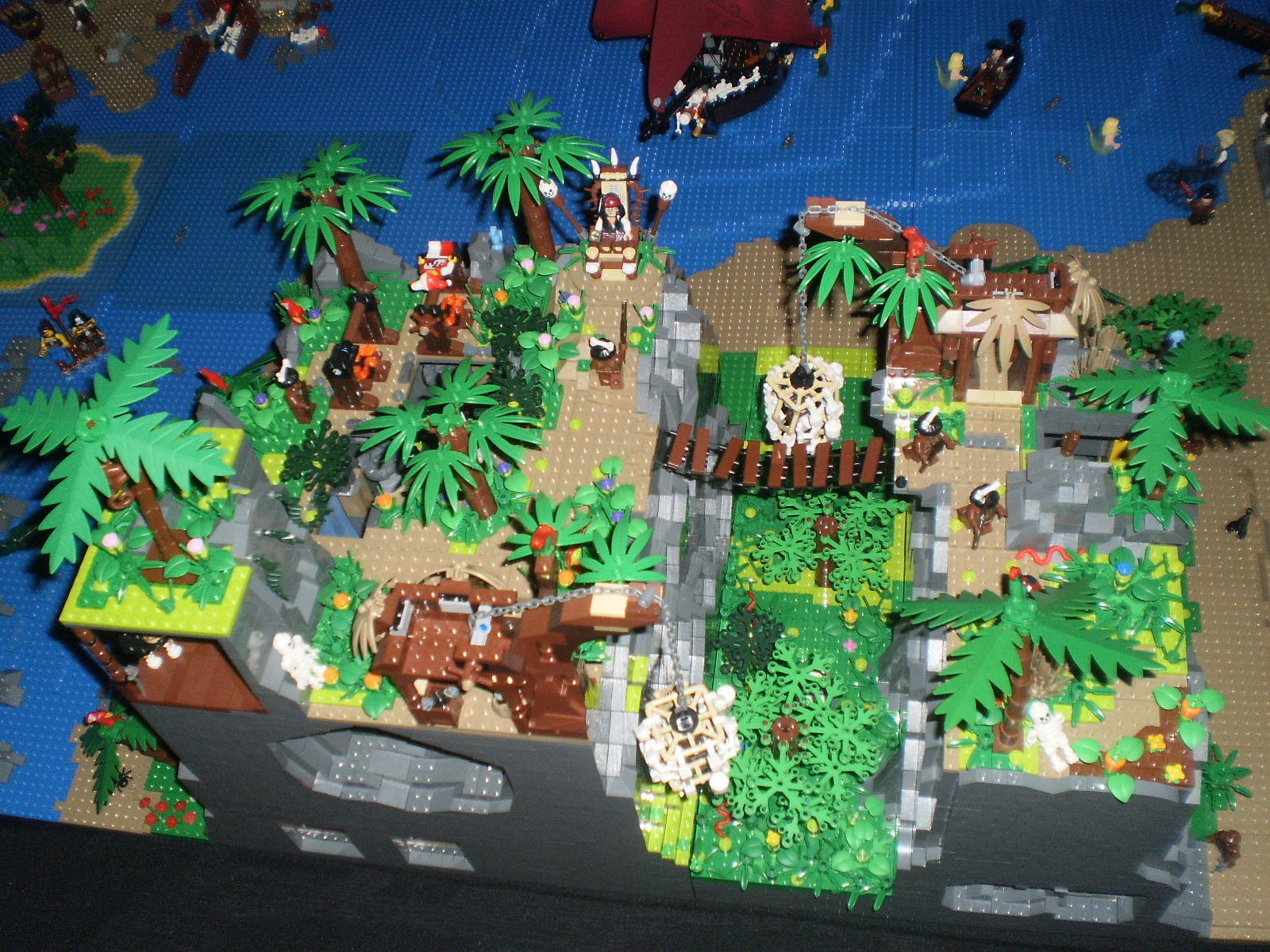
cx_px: 635
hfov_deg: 51.4
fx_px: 1321
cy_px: 476
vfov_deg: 39.7
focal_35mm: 36
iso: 125
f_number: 3.1
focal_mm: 6.3
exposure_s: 1/30
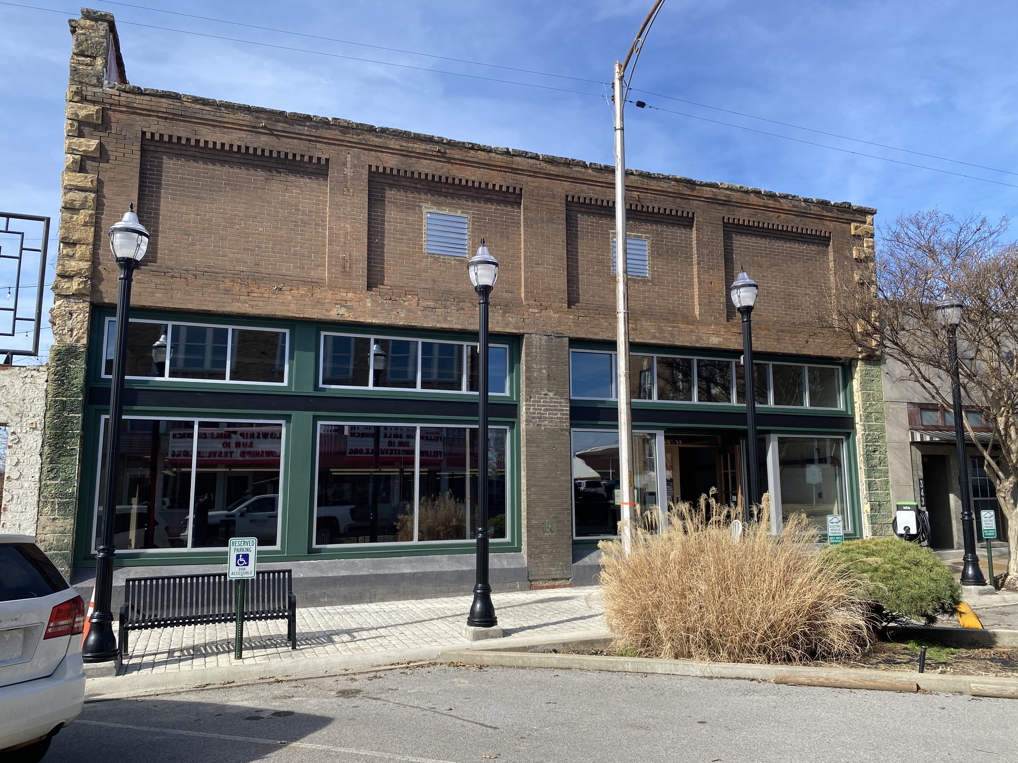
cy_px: 382
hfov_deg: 67.3
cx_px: 509
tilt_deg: +7.4
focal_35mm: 26
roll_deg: +0.0
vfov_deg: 53.1
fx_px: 765
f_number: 1.8
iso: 32
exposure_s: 1/1565
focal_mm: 4.25
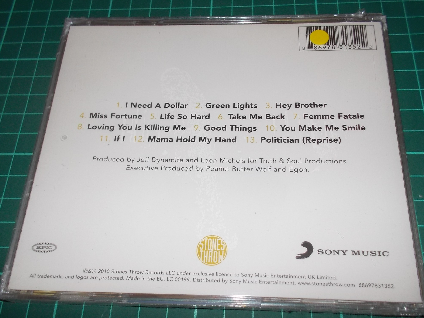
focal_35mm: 33
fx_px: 404
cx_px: 224
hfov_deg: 55.3
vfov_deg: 42.9
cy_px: 171
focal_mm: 4.1
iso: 200
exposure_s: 1/30
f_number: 3.3
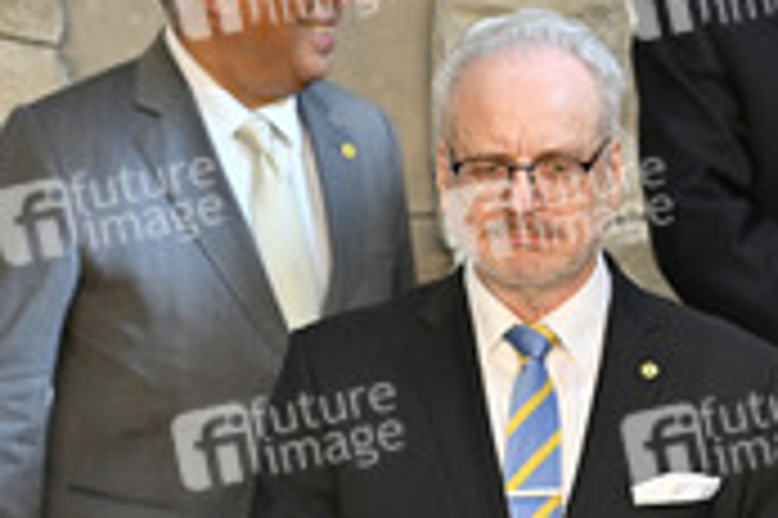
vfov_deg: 3.9
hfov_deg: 5.9
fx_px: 7578
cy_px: 324
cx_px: 618
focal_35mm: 351
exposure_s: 1/400
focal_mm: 135
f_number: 2.8
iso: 400
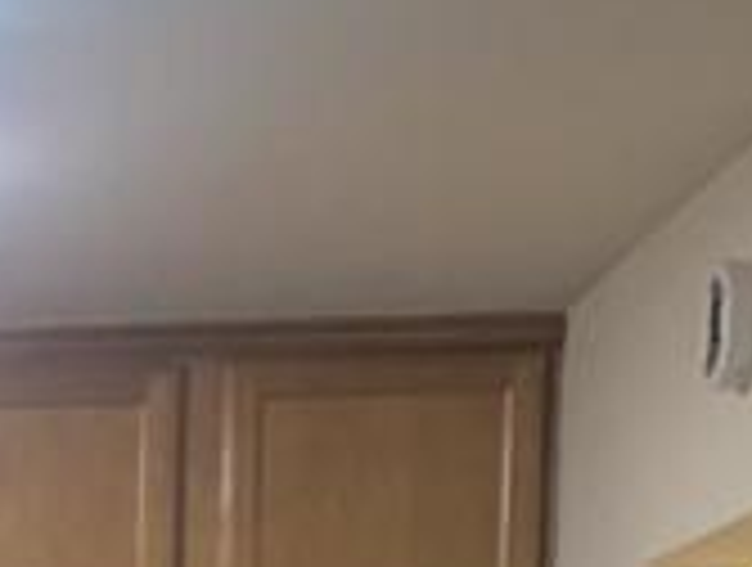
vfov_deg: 8.2
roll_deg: -0.1
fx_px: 3462
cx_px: -446
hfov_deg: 11.7
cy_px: 1566
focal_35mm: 159
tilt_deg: -9.9
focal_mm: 4.25
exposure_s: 1/60
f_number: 1.8
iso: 200
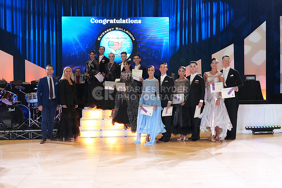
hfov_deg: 50.7
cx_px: 141
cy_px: 94
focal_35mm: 38
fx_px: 298
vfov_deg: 35.1
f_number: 5
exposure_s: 1/200
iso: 5000
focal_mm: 38
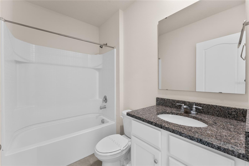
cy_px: 83
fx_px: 97
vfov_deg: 81.2
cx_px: 124
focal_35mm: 14
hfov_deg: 104.3
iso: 320
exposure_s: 1/2.5
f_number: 8
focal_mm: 14
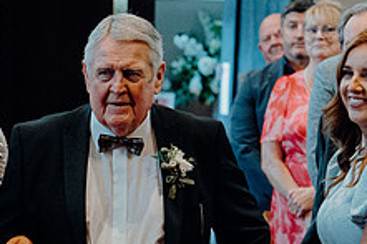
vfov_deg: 5.0
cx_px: 13
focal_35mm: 276
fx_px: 2811
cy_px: 245
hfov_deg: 7.4
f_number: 3.2
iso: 2500
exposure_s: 1/160
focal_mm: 70
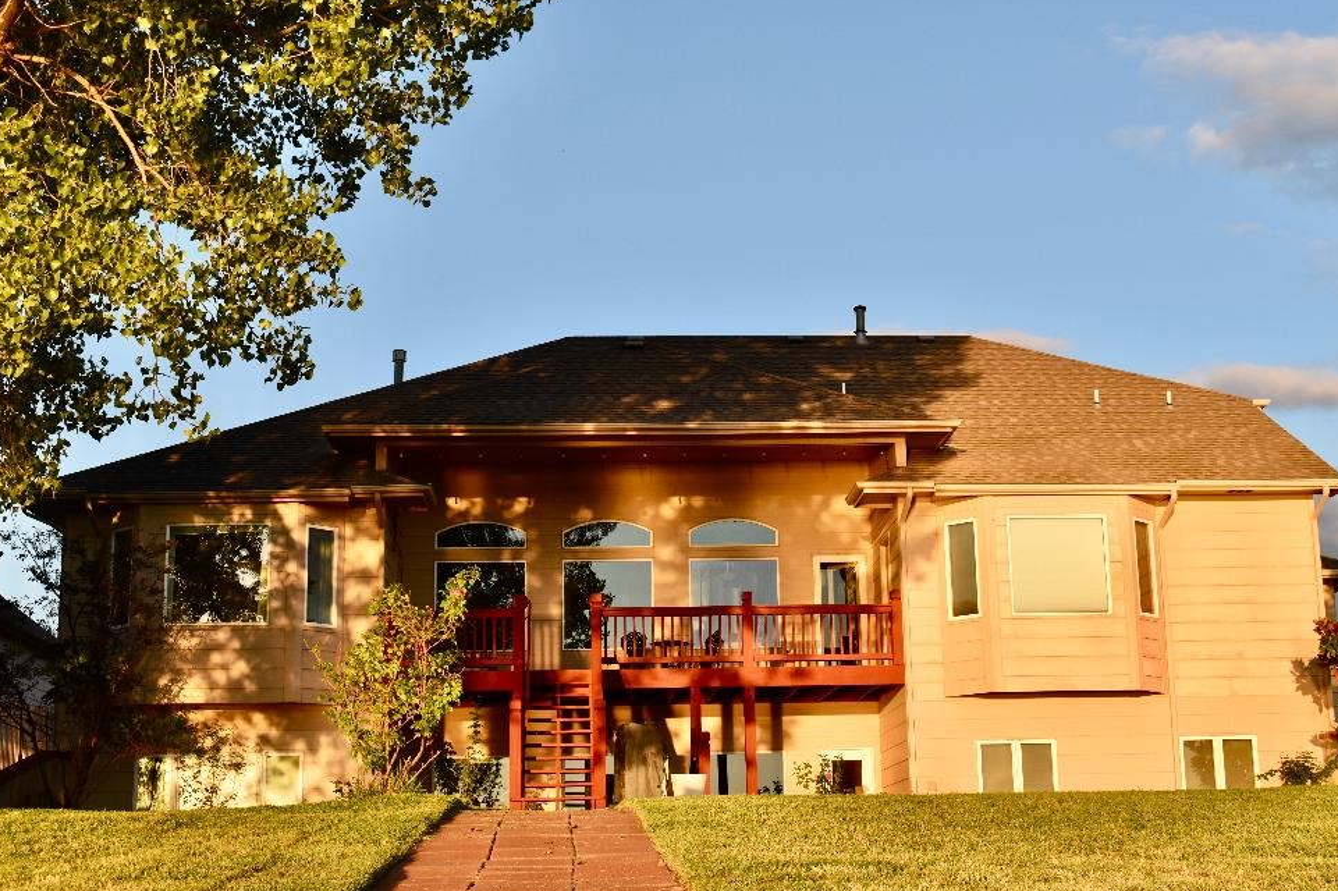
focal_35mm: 50
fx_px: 1840
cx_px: 700
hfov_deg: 39.9
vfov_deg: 27.2
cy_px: 468
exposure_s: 1/250
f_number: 7.1
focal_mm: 31
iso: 200
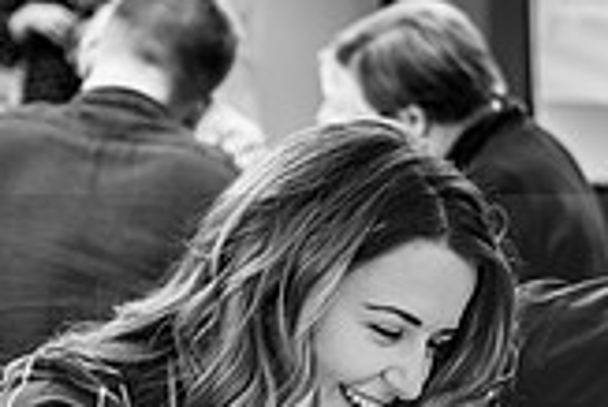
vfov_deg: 8.0
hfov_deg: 12.0
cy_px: 525
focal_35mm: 170
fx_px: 2874
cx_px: 544
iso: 640
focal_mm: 46
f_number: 2.8
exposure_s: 1/60
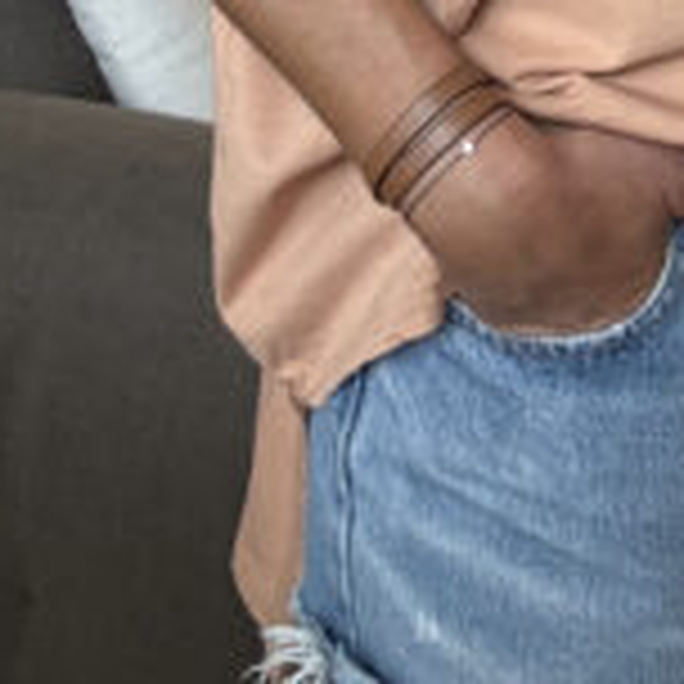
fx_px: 1811
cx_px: 616
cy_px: -288
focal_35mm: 81
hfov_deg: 20.9
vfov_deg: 19.2
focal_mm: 2.69
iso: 200
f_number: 1.9
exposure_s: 1/60
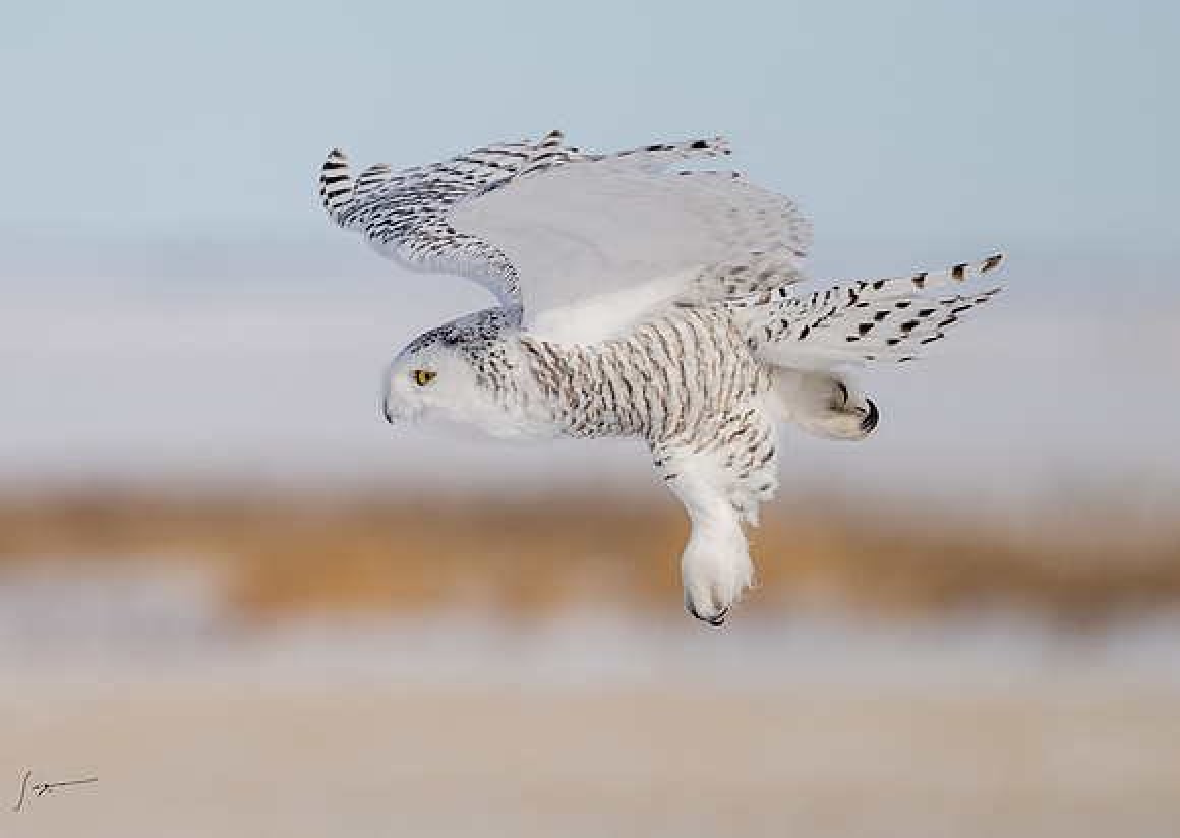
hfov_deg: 2.3
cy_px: 392
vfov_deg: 1.6
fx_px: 29828
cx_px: 379
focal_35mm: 892
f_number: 5.6
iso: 720
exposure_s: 1/2500
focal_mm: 500
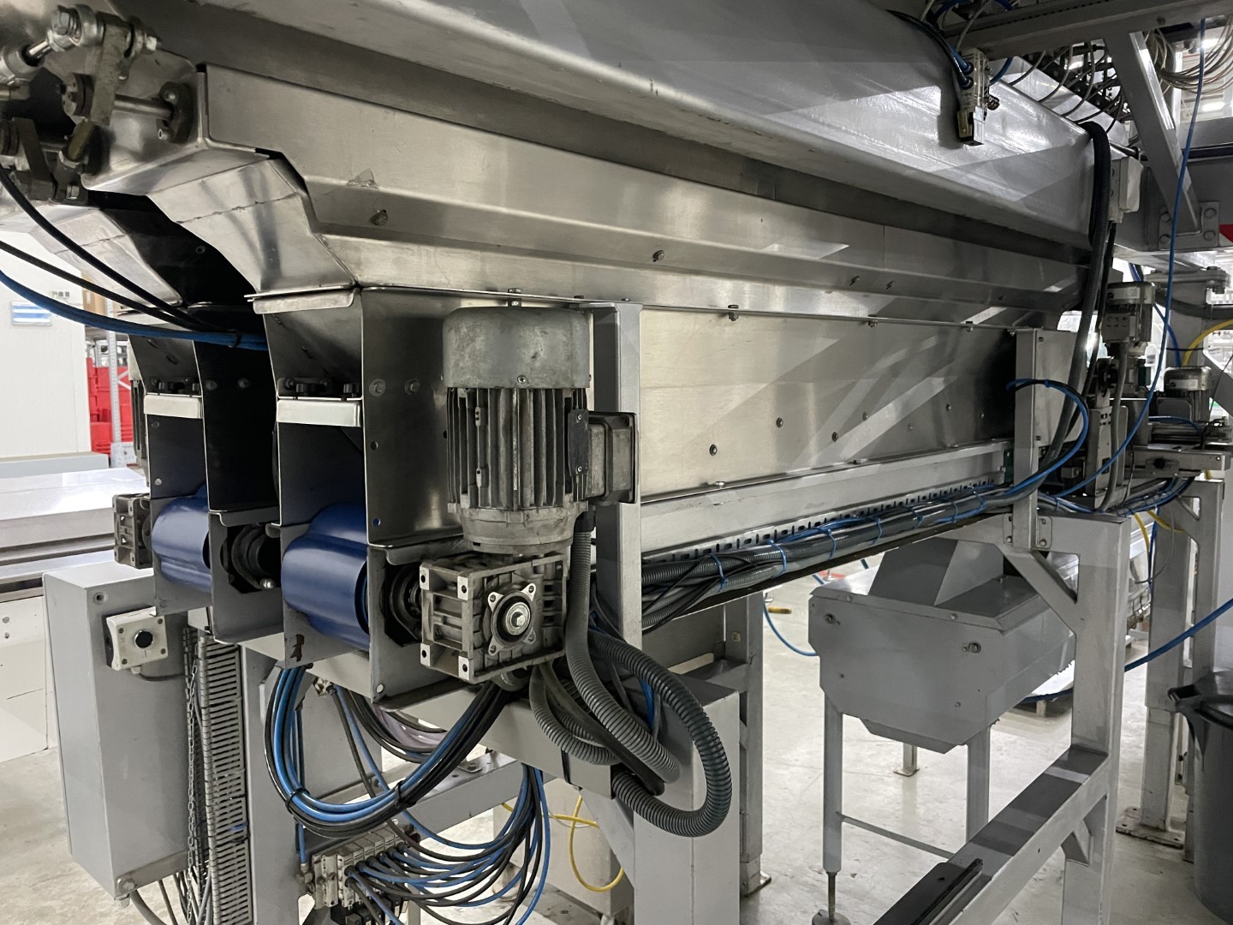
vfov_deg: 53.1
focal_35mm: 26
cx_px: 616
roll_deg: +0.5
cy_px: 462
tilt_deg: -5.0
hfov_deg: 67.3
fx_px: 926
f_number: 1.6
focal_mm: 4.2
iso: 640
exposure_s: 1/37
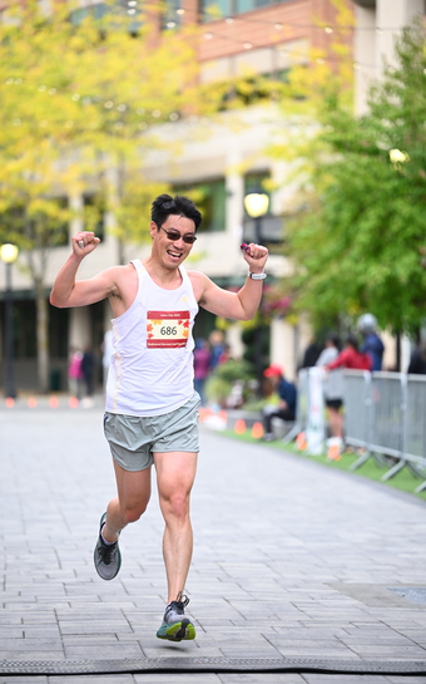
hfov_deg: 9.4
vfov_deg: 15.0
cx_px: 214
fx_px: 2585
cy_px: 341
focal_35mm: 139
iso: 1000
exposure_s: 1/1250
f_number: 2.8
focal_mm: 135
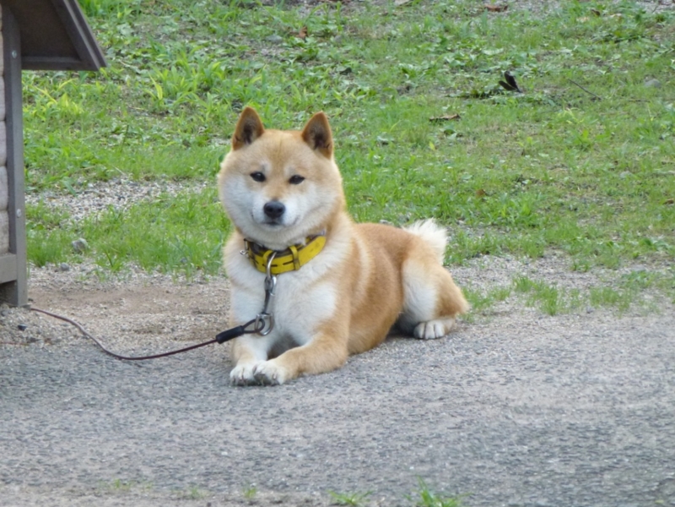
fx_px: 5713
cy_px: 254
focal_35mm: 293
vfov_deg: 5.1
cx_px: 338
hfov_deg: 6.8
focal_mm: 47.7
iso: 400
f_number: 5.6
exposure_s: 1/100
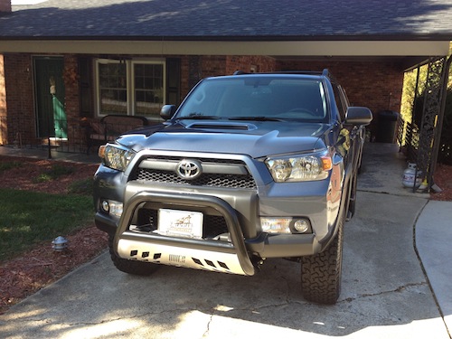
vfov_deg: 40.7
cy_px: 170
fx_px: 457
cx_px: 226
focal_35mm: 35
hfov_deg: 52.6
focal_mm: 4.28
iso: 64
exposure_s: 1/280
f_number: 2.4
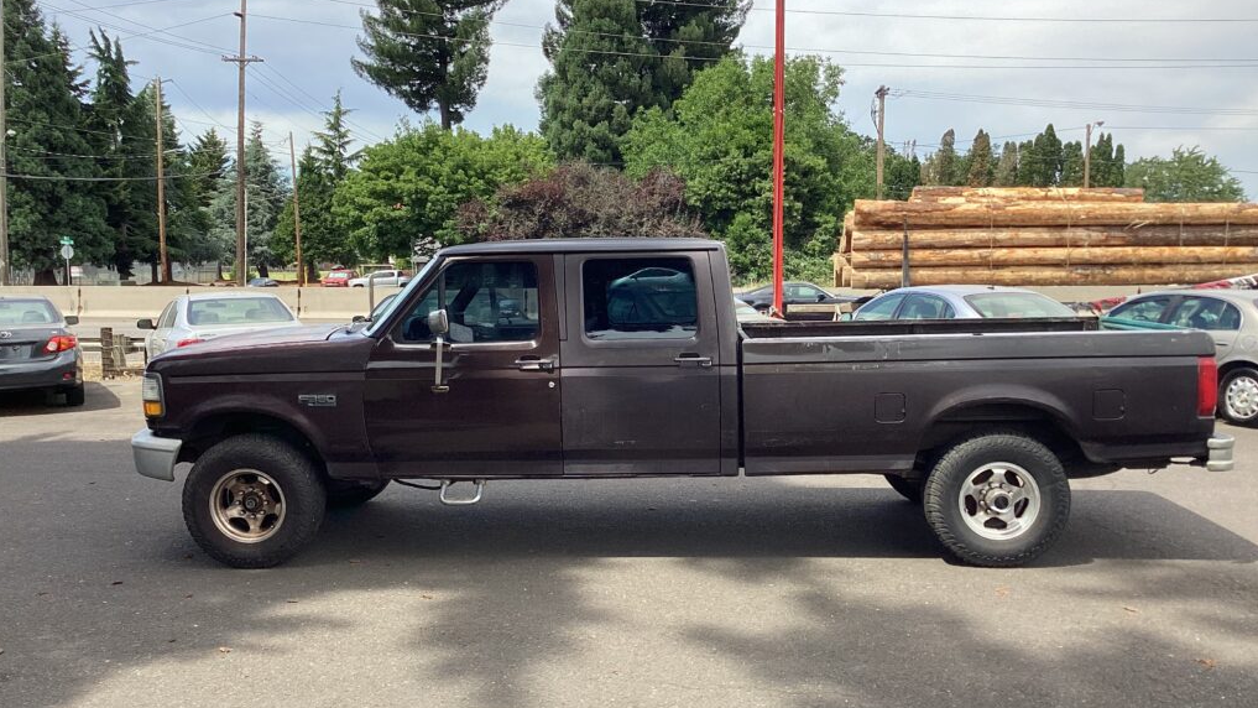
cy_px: 382
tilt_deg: -5.3
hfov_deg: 58.0
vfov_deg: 34.6
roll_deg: +1.0
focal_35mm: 34
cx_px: 627
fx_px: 1134
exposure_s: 1/652
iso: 25
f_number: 2.4
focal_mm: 3.3
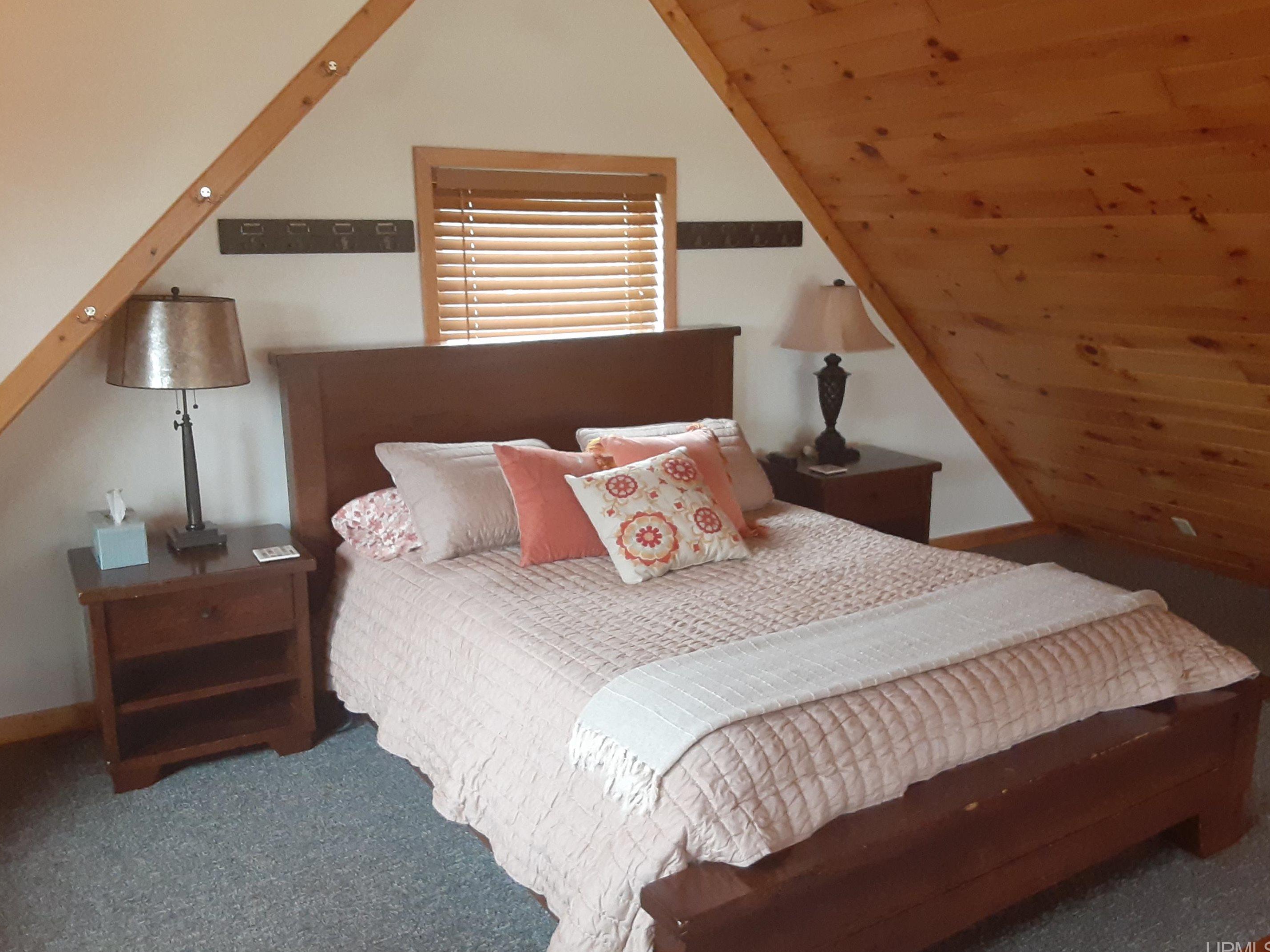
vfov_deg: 48.2
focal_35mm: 29
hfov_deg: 61.7
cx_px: 647
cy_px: 461
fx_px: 1064
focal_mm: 2.91
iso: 250
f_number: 1.9
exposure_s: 1/40
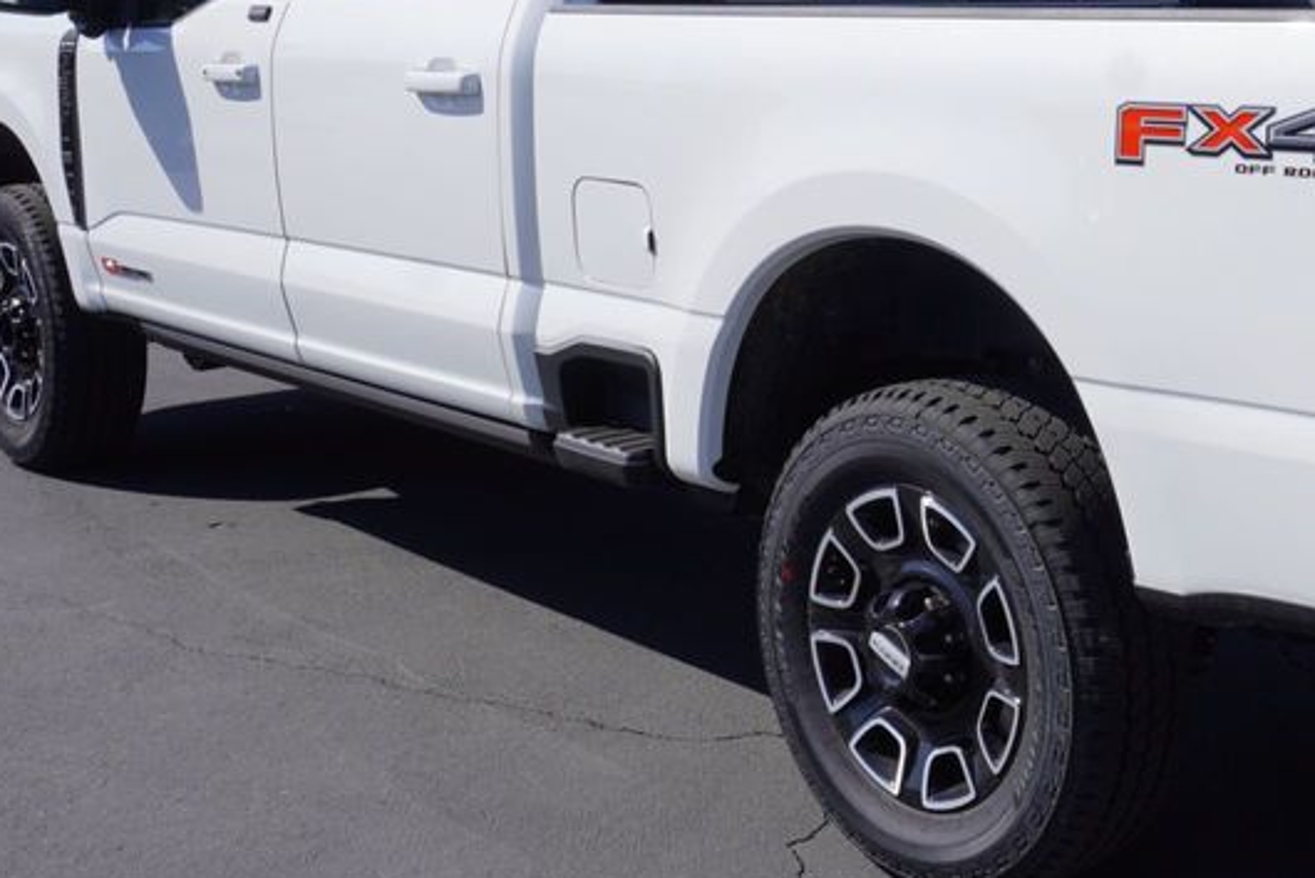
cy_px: 310
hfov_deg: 33.6
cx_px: 1020
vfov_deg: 23.3
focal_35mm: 58
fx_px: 2120
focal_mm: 20
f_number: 10
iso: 100
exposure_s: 1/200
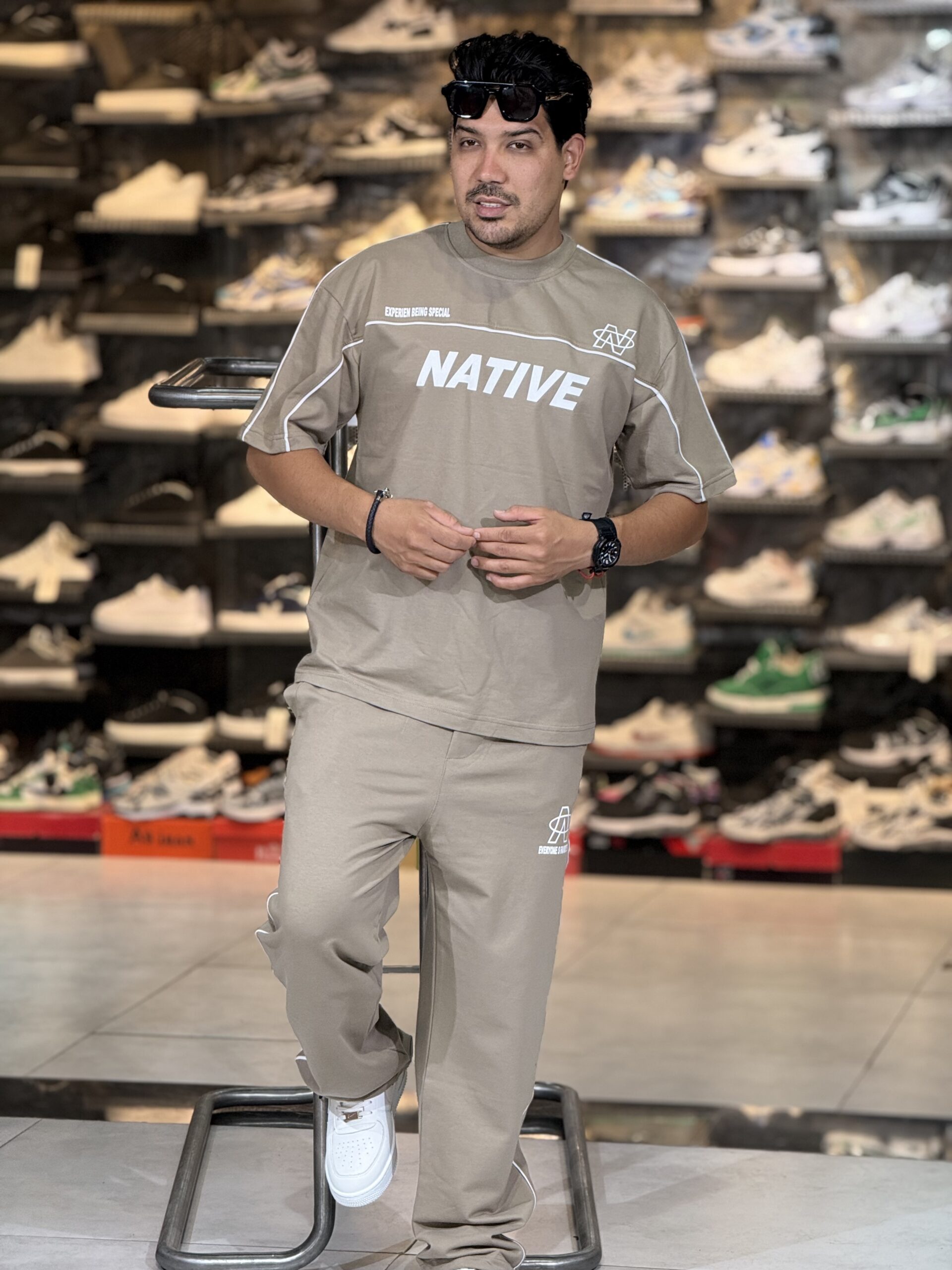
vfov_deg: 16.4
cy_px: 635
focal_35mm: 120
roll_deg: -1.2
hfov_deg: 12.3
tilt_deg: -5.6
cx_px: 476
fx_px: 4400
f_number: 2.8
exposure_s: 1/100
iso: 160
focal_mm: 15.66
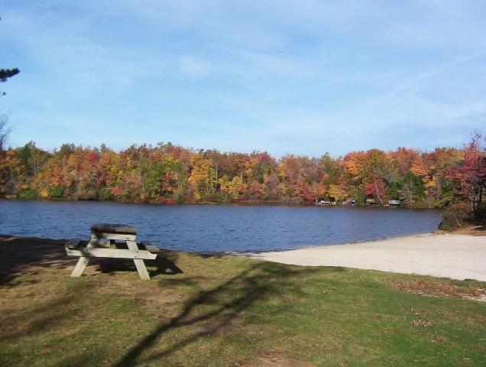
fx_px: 507
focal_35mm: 36
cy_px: 184
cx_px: 243
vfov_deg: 39.8
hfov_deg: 51.3
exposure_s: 1/684
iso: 100
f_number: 5.24
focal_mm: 5.54
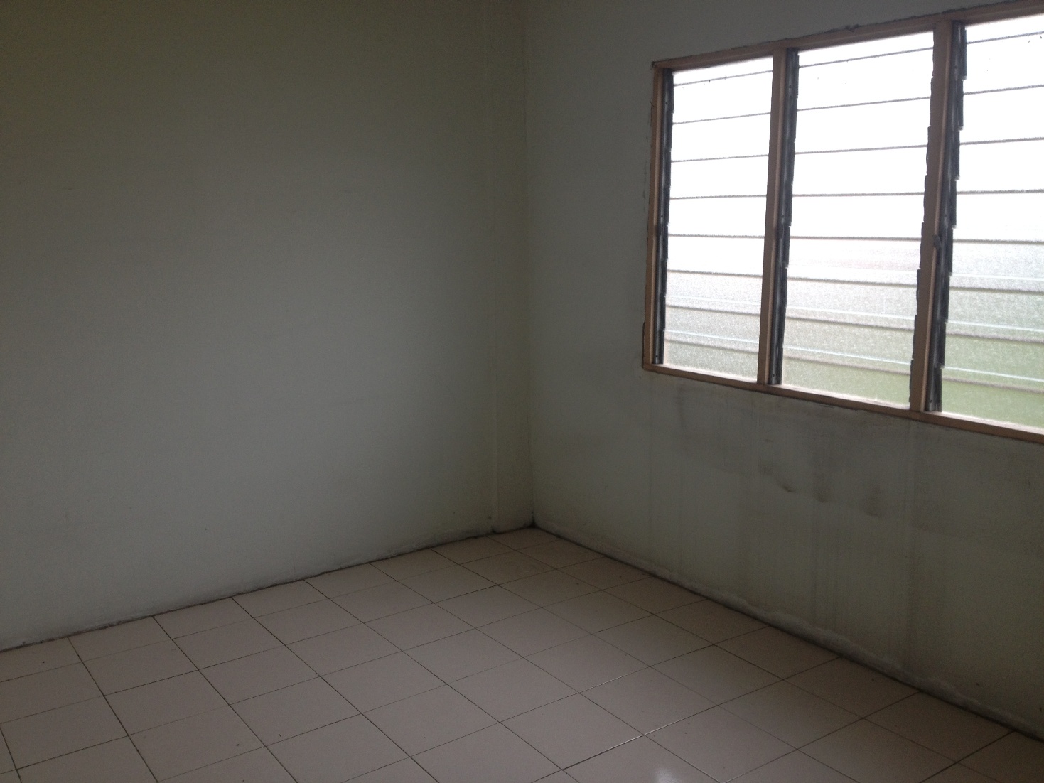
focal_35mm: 35
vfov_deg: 40.7
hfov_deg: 52.6
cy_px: 392
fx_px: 1056
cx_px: 522
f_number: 2.4
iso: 64
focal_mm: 4.28
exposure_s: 1/211
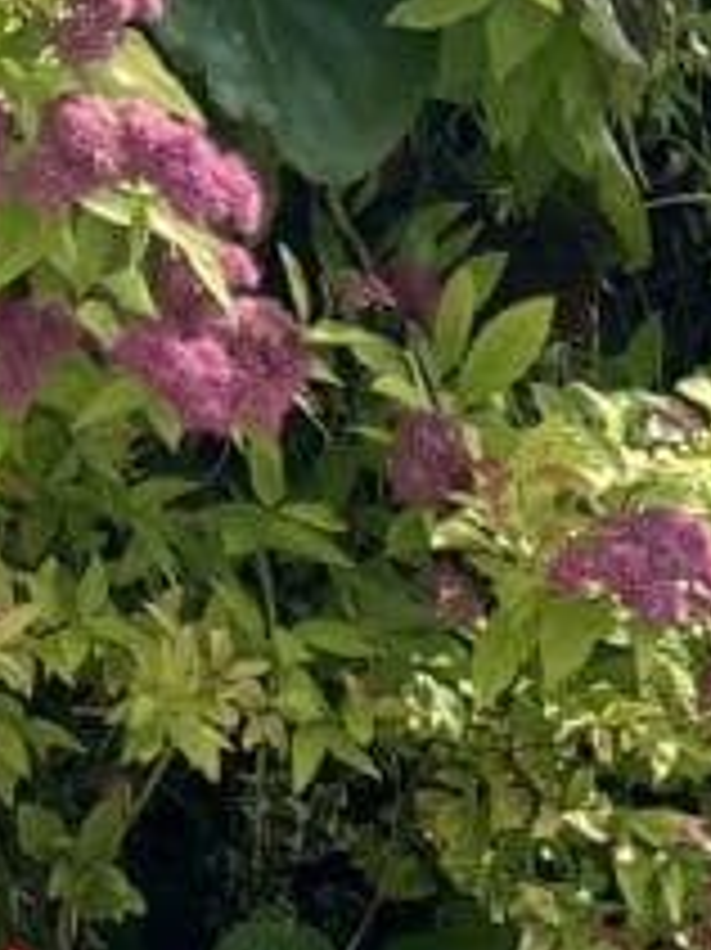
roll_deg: -1.8
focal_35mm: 197
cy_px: 1756
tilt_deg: +0.4
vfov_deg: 9.5
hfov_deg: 7.2
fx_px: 5401
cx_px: 1588
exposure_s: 1/2268
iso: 32
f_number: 1.8
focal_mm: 4.25
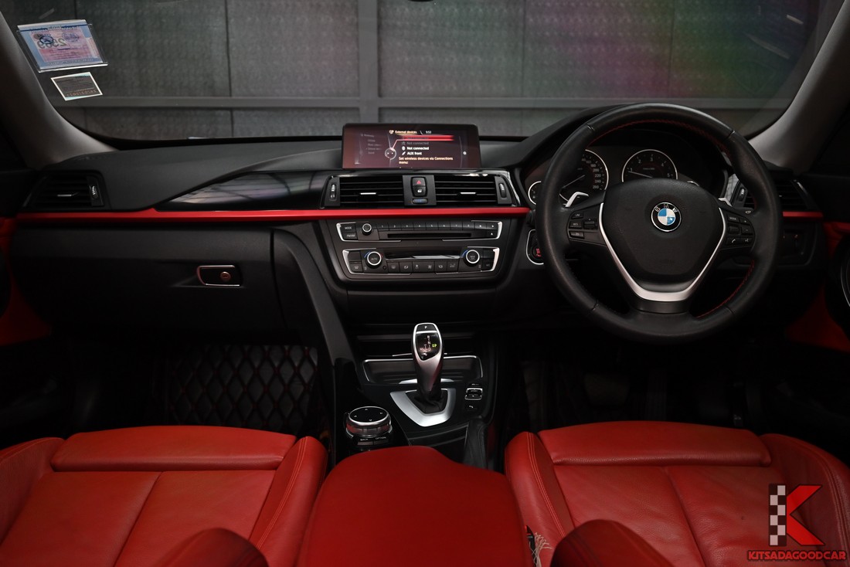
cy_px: 284
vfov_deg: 43.0
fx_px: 720
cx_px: 425
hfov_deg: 61.1
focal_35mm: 30
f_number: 5.6
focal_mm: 30.5
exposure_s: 1/30
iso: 1100
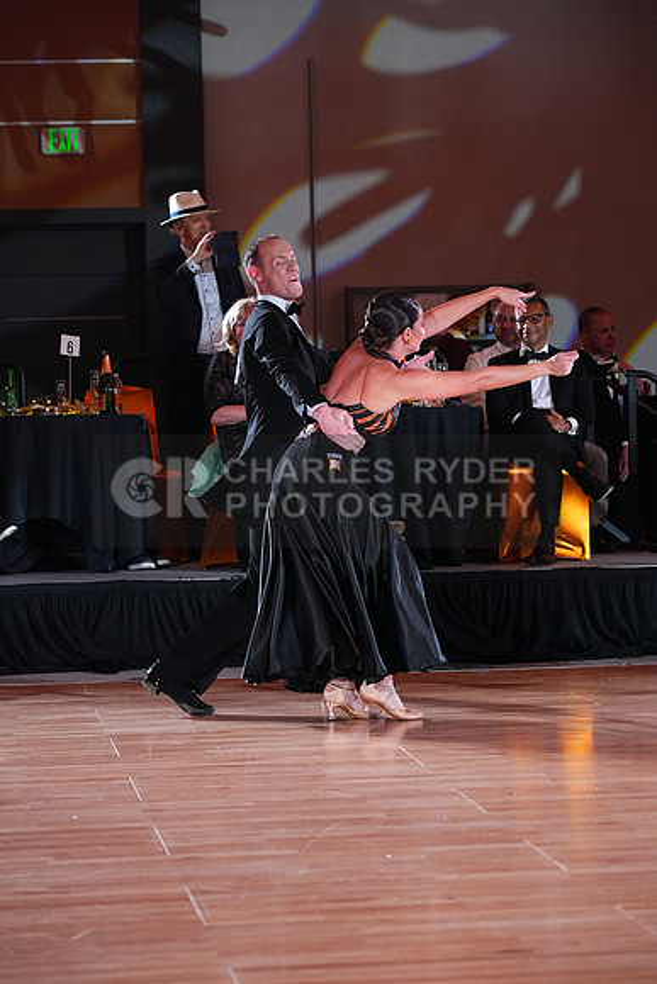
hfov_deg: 13.0
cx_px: 328
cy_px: 492
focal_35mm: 105
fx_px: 2872
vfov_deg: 19.5
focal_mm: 105
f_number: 4
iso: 5000
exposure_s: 1/400
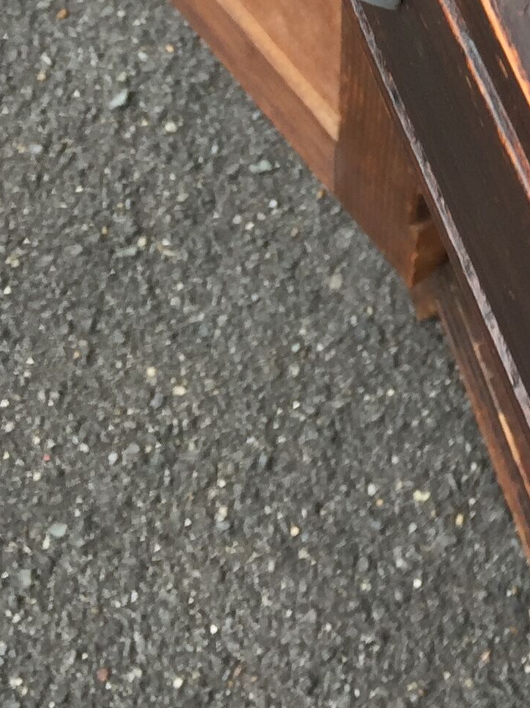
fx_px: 2002
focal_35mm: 98
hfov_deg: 14.1
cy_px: -333
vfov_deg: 18.0
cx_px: 796
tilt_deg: -48.5
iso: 32
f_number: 2.2
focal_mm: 4.15
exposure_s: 1/164
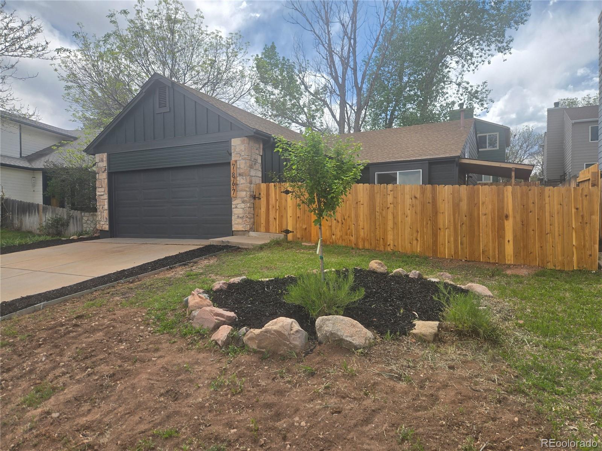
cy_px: 226
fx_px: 400
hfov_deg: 73.9
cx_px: 301
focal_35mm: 23
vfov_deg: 58.9
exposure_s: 1/1325
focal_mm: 5.4
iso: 25
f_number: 1.8
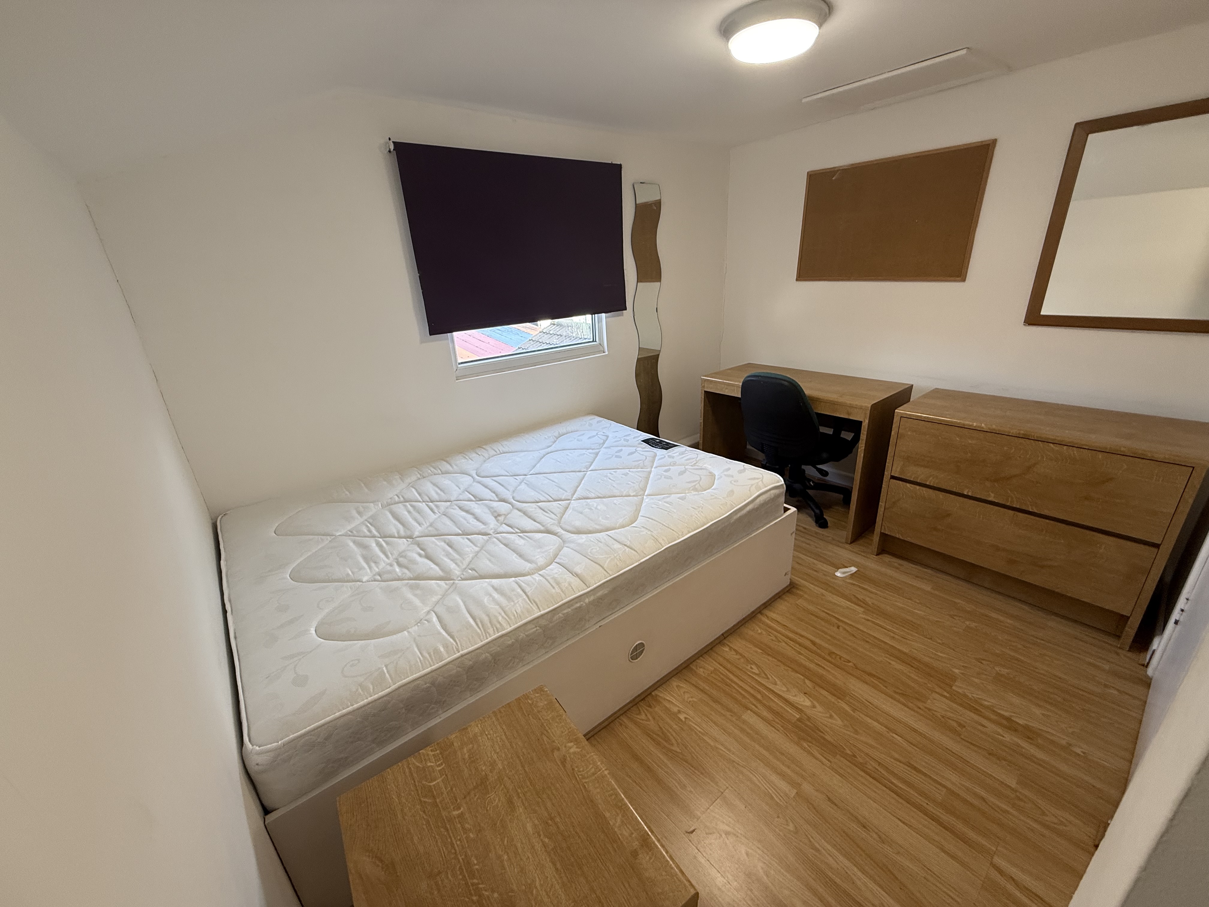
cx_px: 604
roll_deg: +2.7
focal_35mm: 14
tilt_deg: -21.5
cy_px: 454
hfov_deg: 102.1
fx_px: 489
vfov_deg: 85.7
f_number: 2.2
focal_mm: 2.22
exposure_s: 1/100
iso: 125
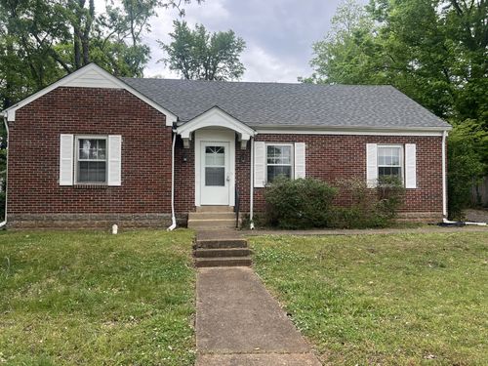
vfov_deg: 53.1
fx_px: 367
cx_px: 244
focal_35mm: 26
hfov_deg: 67.3
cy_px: 183
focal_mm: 5.7
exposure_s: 1/567
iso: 50
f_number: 1.5
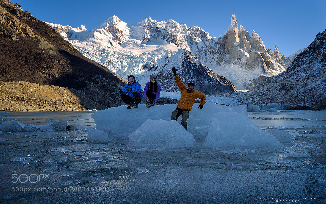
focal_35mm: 36
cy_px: 96
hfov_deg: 54.0
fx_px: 320
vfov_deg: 35.3
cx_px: 163
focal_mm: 35
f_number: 11
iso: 80
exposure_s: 1/100
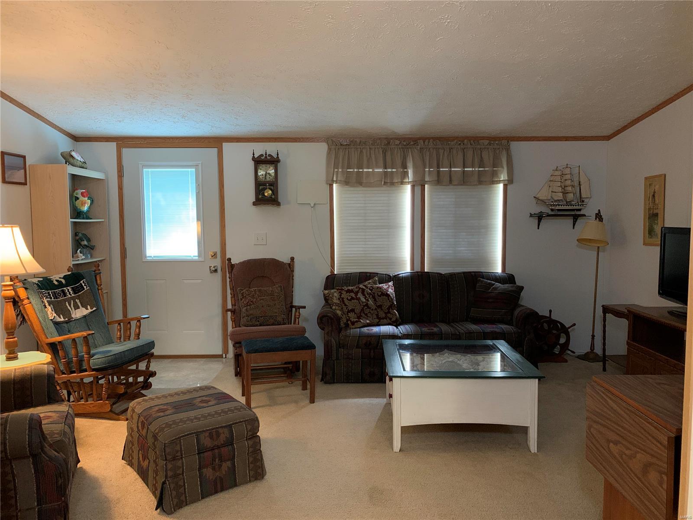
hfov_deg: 67.3
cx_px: 346
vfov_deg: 53.1
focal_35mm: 26
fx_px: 521
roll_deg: +0.2
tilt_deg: -3.6
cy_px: 260
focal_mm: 4.25
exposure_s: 1/30
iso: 400
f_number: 1.8
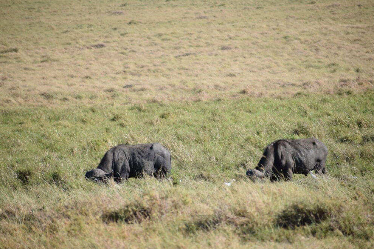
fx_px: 3388
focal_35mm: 326
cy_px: 128
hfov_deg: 6.3
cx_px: 184
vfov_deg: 4.2
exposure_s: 1/2500
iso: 640
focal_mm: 210
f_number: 6.3
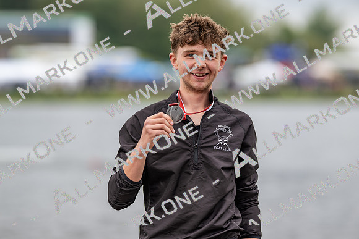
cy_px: 120
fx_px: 1347
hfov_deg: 15.2
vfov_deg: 10.2
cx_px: 180
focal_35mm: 135
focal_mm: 135
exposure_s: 1/1000
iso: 72
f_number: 1.8
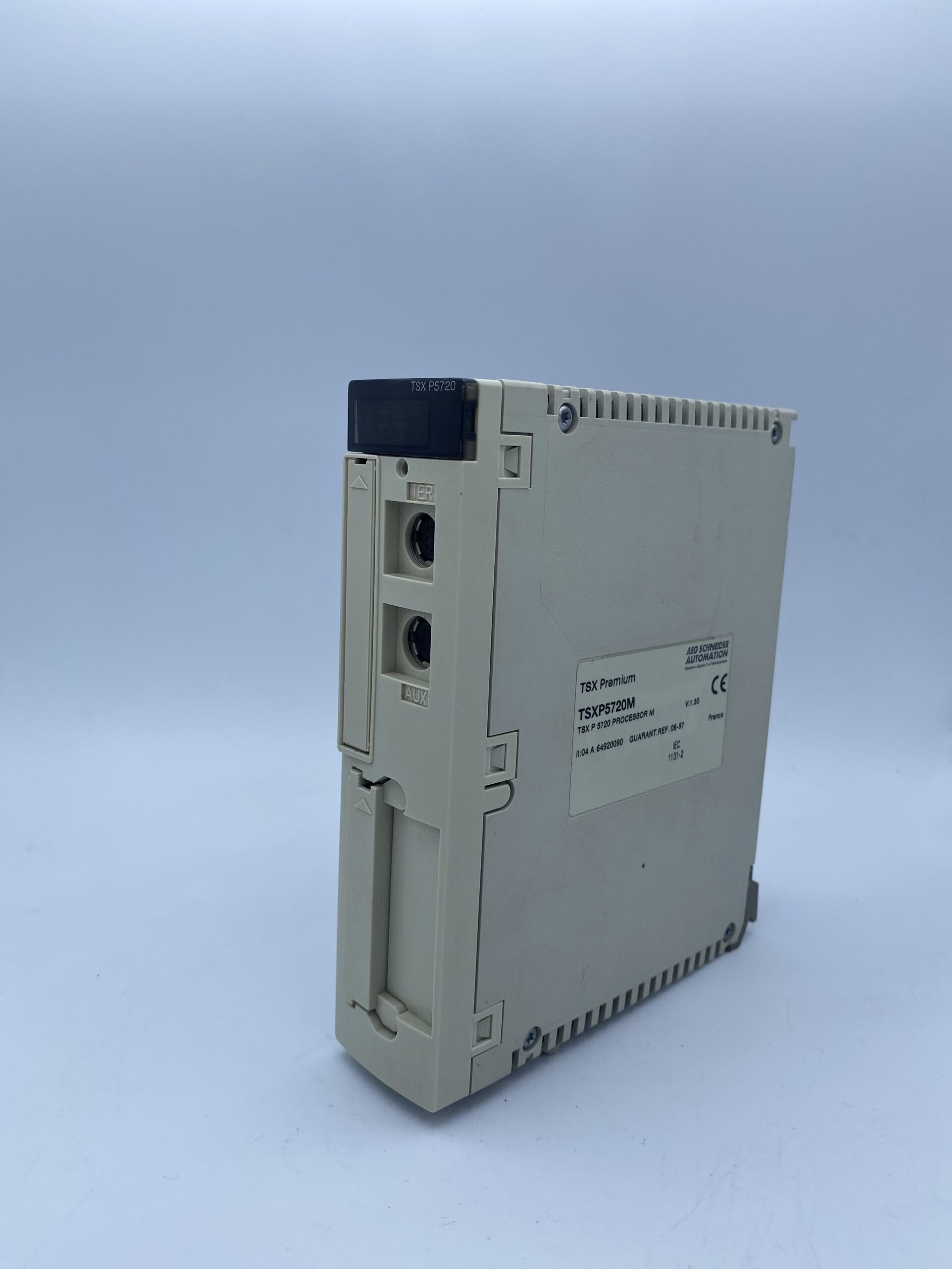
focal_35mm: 26
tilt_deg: -10.8
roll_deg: +0.3
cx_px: 476
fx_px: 953
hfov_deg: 53.1
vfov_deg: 67.3
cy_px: 634
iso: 32
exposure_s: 1/1377
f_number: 1.8
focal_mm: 4.25
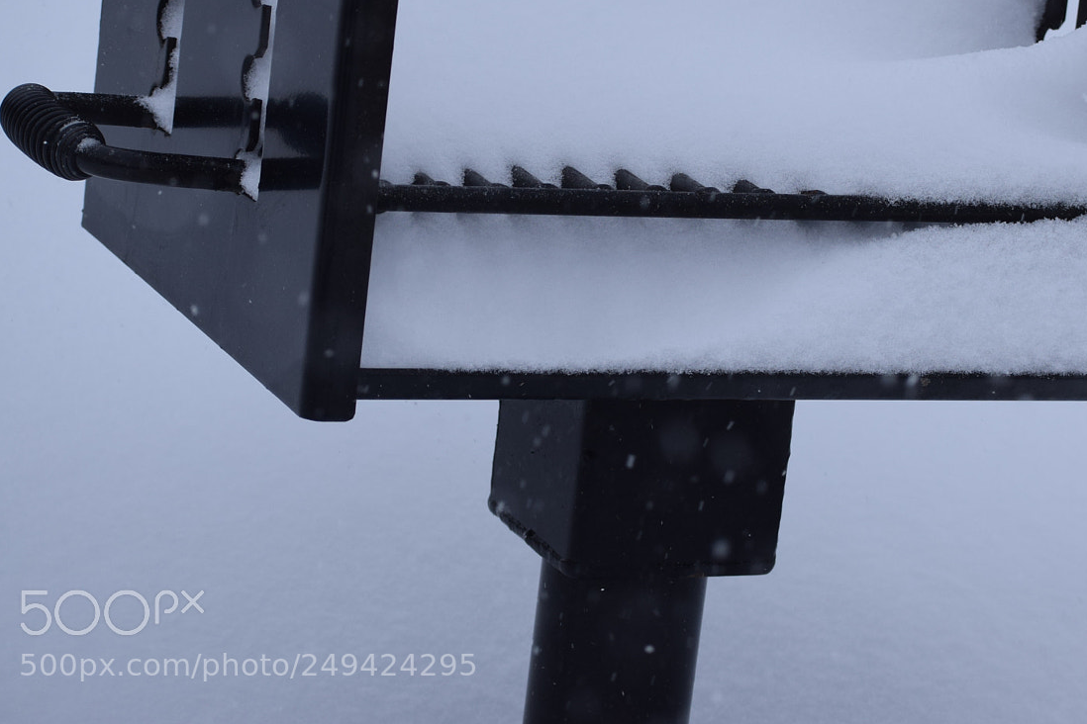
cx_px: 750
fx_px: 4619
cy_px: 216
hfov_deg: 13.4
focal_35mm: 153
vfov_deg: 9.0
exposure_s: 1/500
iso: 320
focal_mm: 70
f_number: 5.6
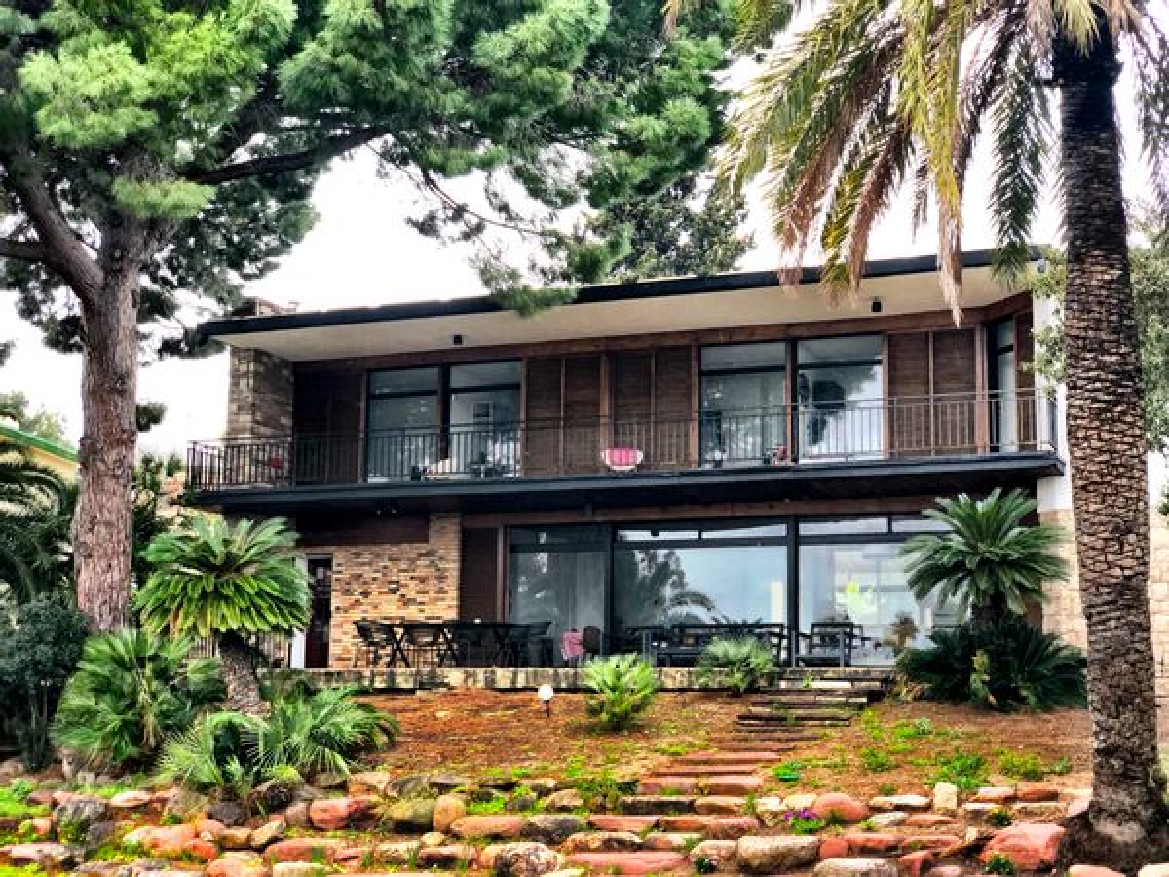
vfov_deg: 28.0
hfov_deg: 36.8
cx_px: 584
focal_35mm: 52
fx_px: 1756
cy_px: 438
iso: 32
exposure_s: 1/60
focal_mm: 6
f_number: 2.4
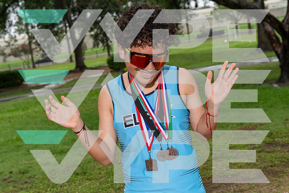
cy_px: 96
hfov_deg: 35.2
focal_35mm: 57
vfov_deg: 23.9
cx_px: 138
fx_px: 456
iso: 500
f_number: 6.3
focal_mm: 54
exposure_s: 1/250
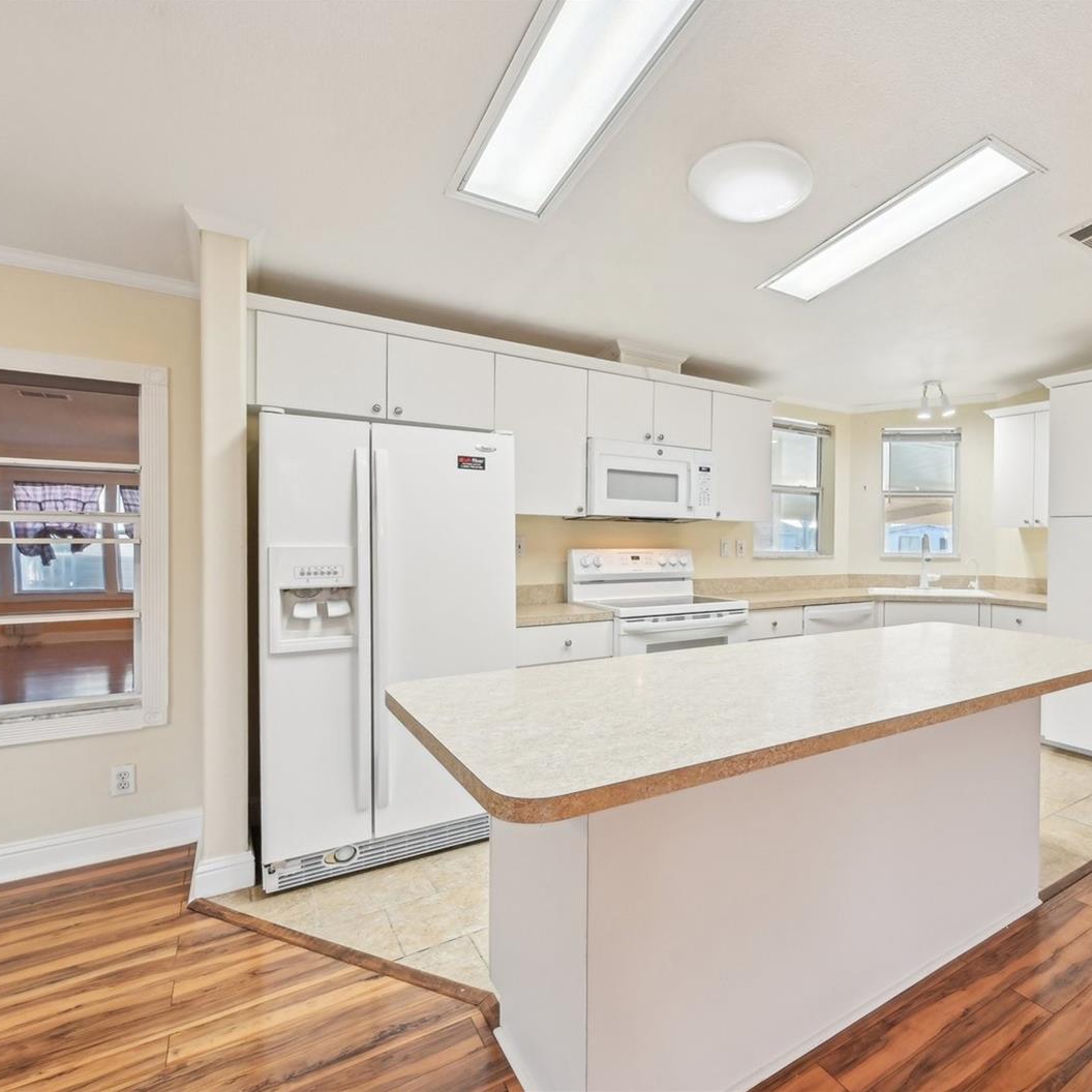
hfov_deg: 76.2
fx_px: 642
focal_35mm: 18
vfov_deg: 80.7
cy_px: 543
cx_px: 786
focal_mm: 14
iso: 400
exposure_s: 1/40
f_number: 8
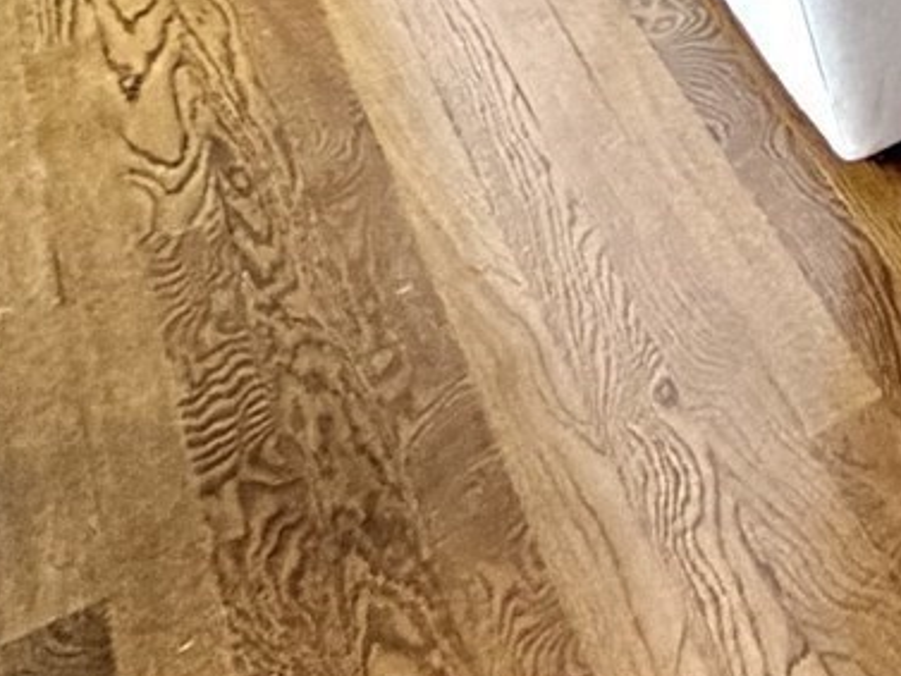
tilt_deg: -4.1
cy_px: -1084
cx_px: 2299
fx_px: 1979
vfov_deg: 12.9
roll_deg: +0.7
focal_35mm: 76
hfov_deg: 14.0
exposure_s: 1/121
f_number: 2.2
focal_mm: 2.22
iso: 160
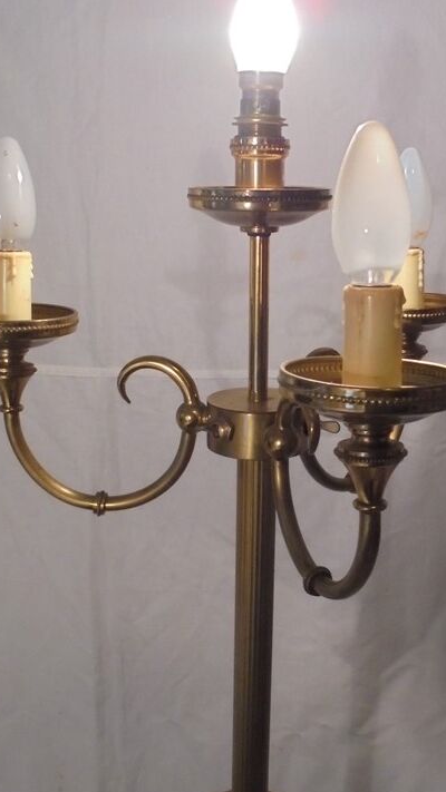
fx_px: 841
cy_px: 339
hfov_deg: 29.7
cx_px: 254
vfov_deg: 50.3
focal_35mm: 40
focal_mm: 5.3
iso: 400
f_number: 3.7
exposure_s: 1/8
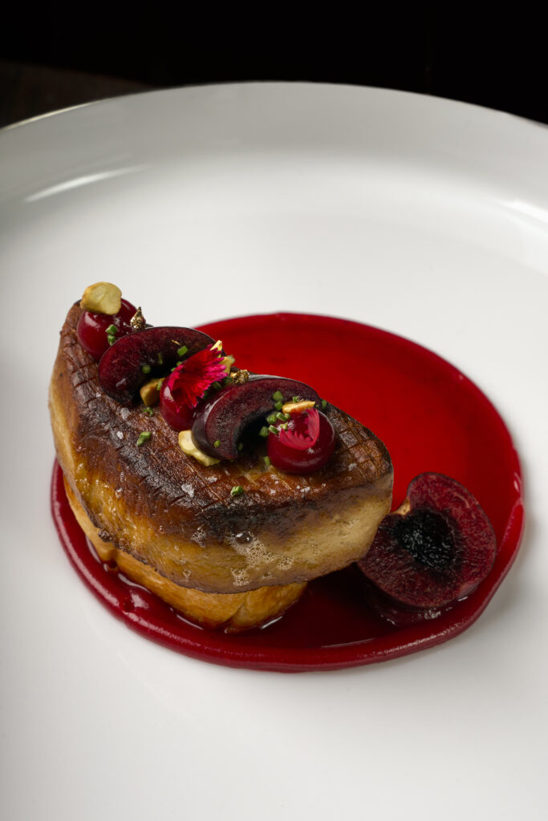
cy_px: 410
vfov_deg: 28.8
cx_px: 274
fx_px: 1598
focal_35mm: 70
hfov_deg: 19.5
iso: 200
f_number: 14
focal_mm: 70
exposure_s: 1/250
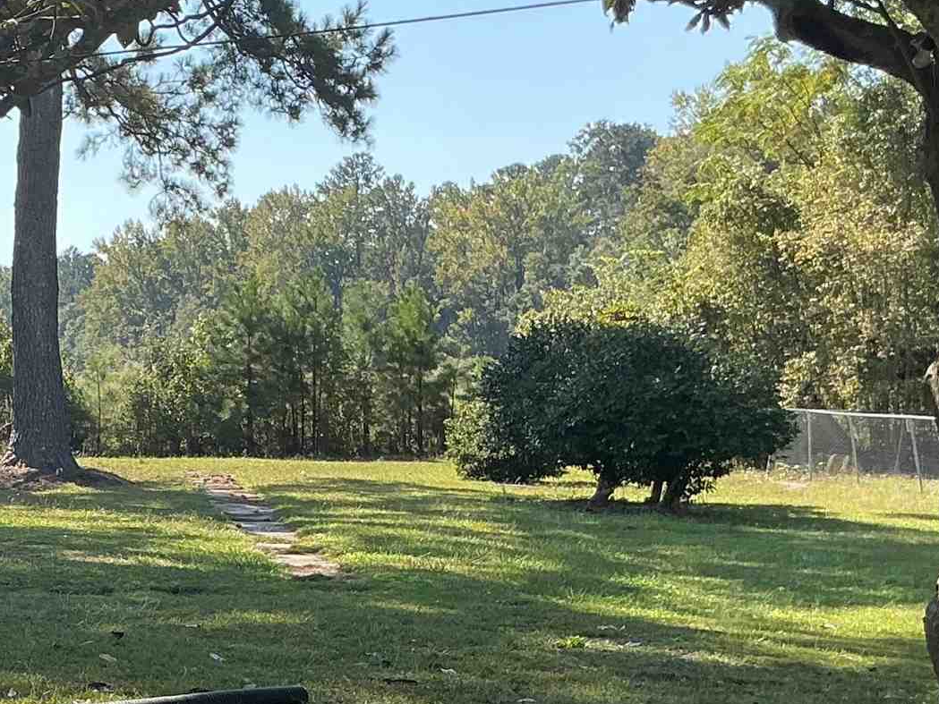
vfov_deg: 17.9
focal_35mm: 82
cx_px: -1
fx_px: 2225
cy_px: 495
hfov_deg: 22.9
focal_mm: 3
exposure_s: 1/534
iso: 25
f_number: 1.8
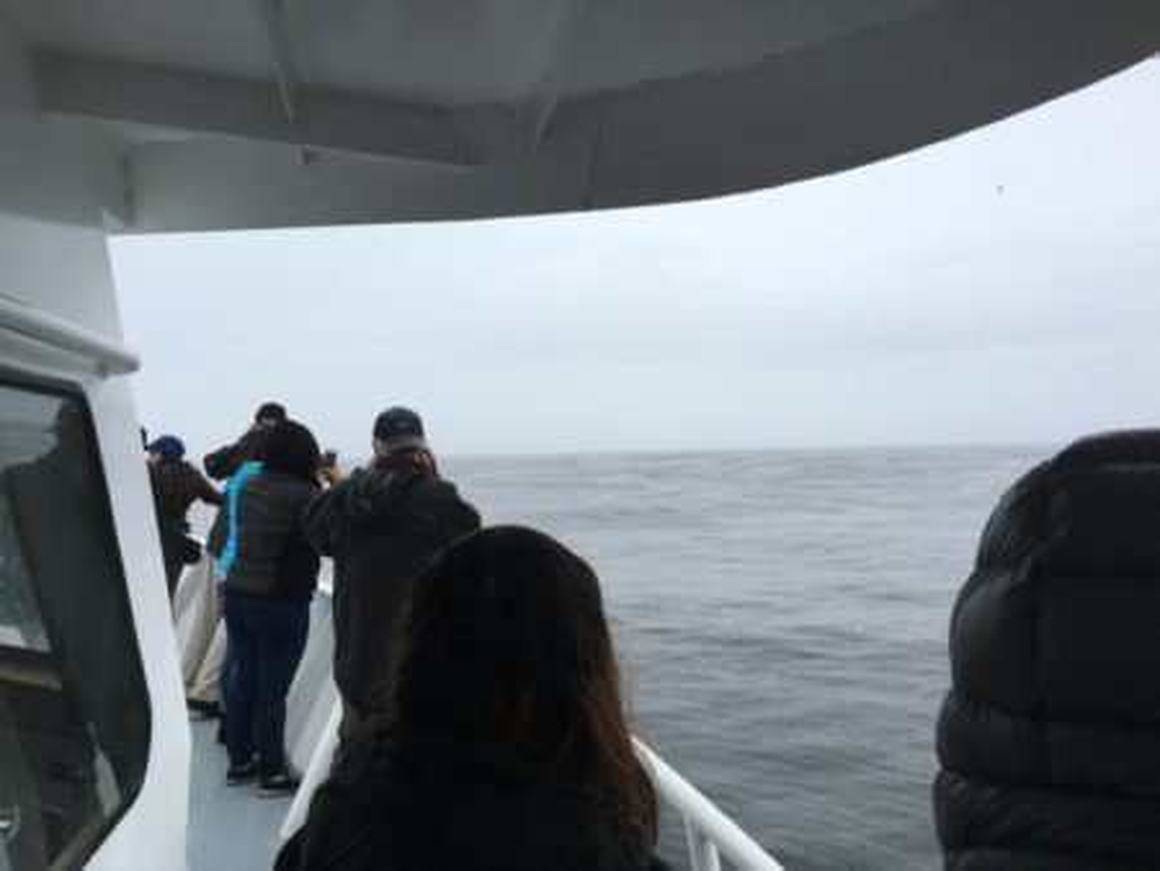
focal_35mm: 29
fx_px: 972
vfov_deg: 48.3
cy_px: 436
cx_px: 580
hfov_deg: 61.6
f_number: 2.2
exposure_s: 1/538
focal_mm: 4.15
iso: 25
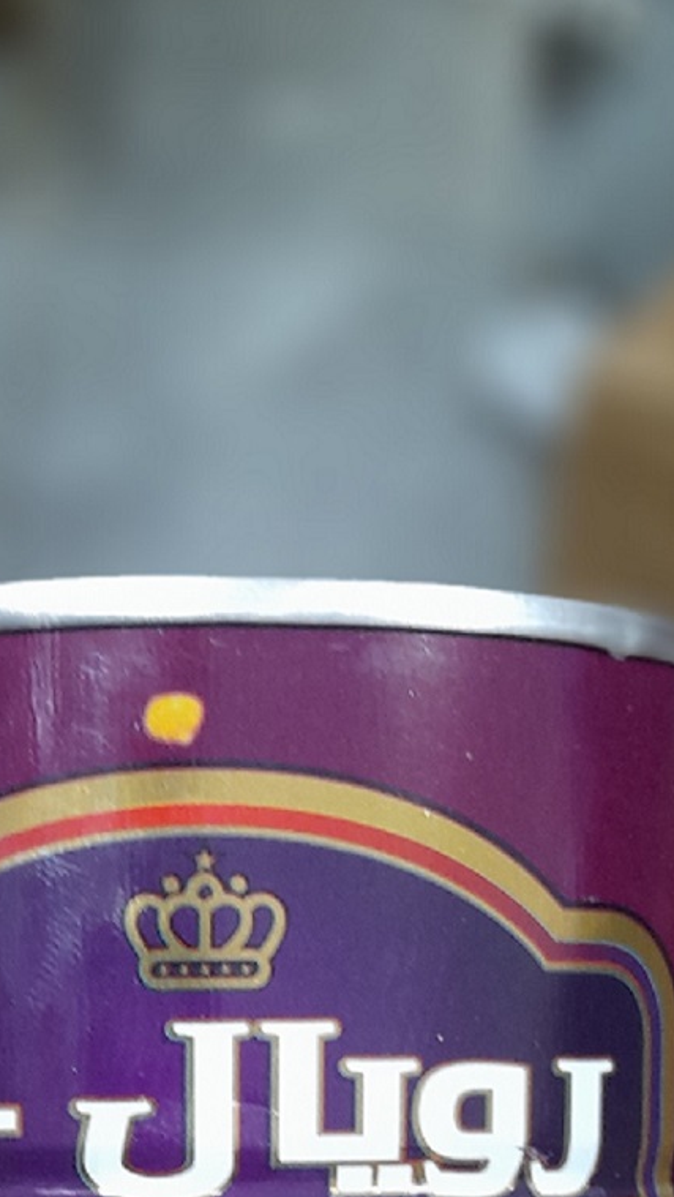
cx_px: 166
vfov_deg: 28.0
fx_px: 2126
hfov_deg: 17.9
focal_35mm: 67
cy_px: 1381
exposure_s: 1/50
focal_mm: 4.6
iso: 320
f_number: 2
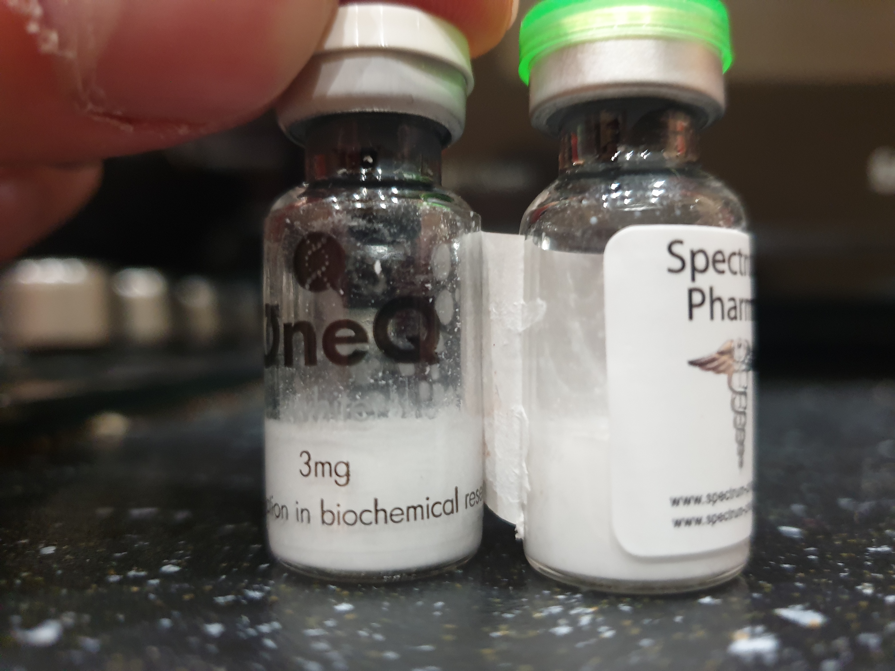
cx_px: 448
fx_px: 672
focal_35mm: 26
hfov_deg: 67.3
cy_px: 336
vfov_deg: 53.1
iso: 250
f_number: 1.5
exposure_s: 1/24
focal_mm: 4.3
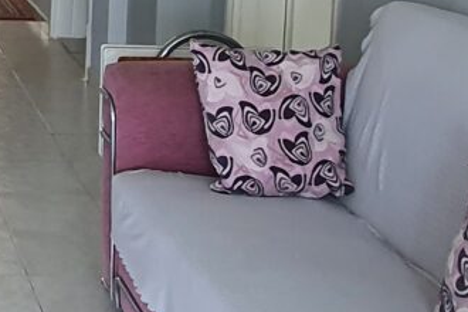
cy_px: -150
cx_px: -221
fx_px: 1092
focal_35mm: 84
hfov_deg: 20.8
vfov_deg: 15.1
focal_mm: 1.8
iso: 160
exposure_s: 1/50
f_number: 2.2
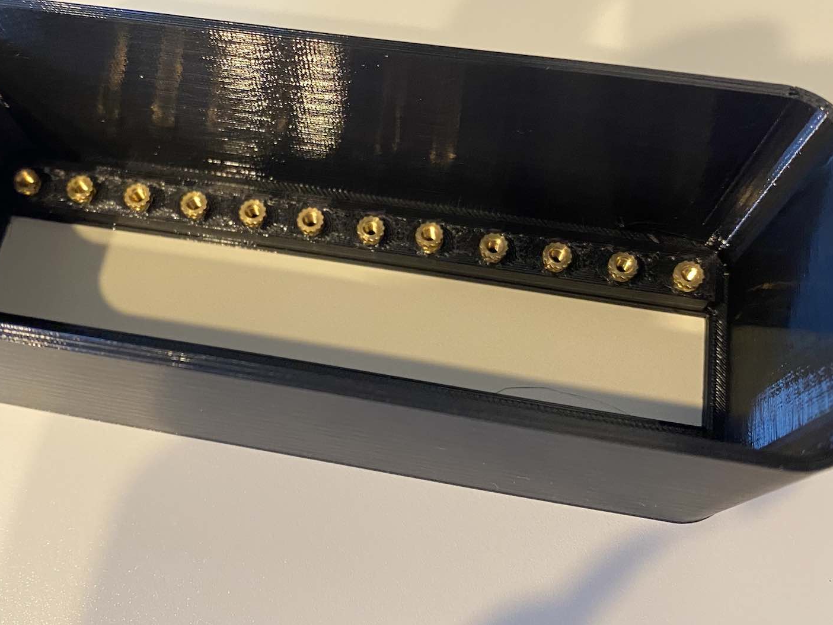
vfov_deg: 38.1
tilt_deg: -64.8
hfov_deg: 49.8
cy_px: 197
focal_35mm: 37
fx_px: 890
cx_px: 331
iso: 500
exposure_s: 1/30
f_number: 1.8
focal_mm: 4.25
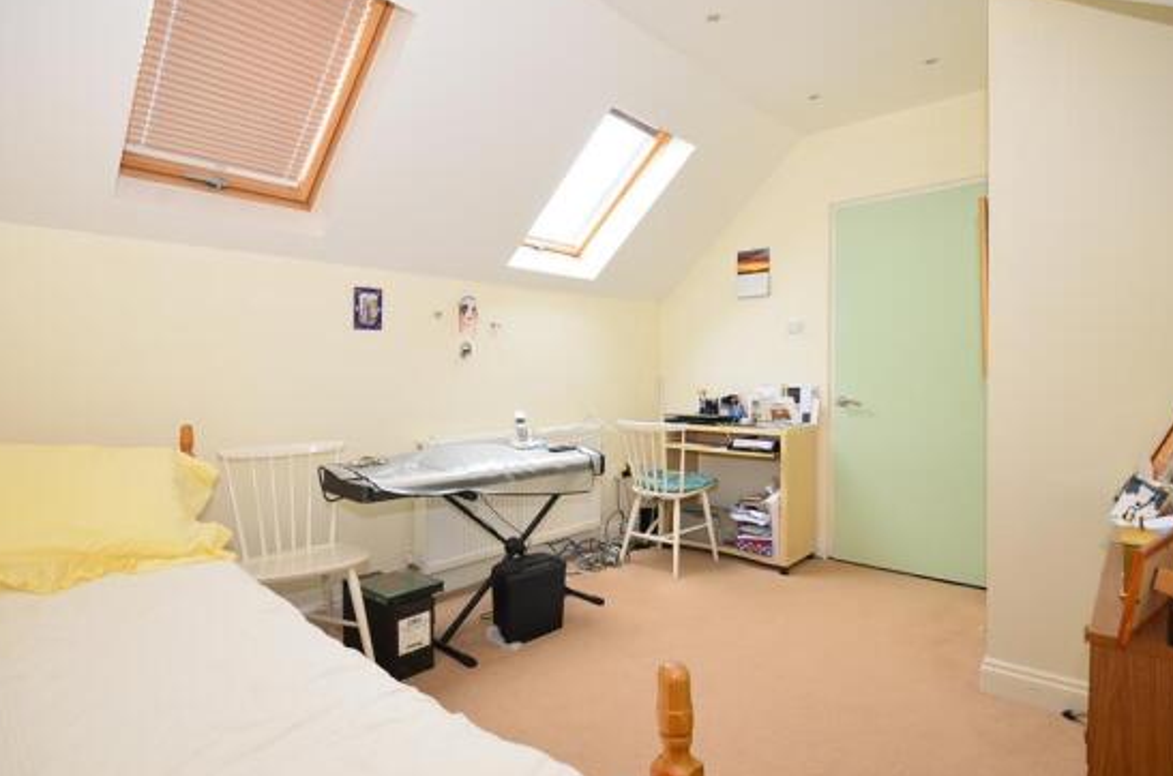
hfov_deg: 90.1
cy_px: 369
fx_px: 585
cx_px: 566
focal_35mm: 18
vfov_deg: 67.1
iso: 200
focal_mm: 10
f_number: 8
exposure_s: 1/15
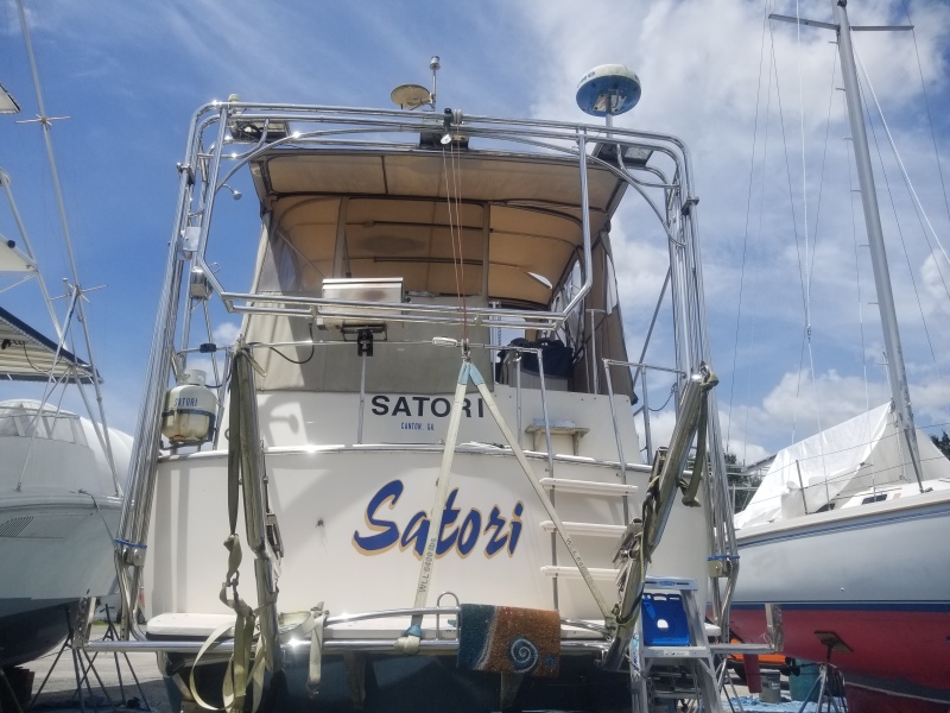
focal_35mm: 26
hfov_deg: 67.3
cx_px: 475
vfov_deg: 53.1
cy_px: 356
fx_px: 714
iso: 50
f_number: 1.7
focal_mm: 4.25
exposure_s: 1/3448
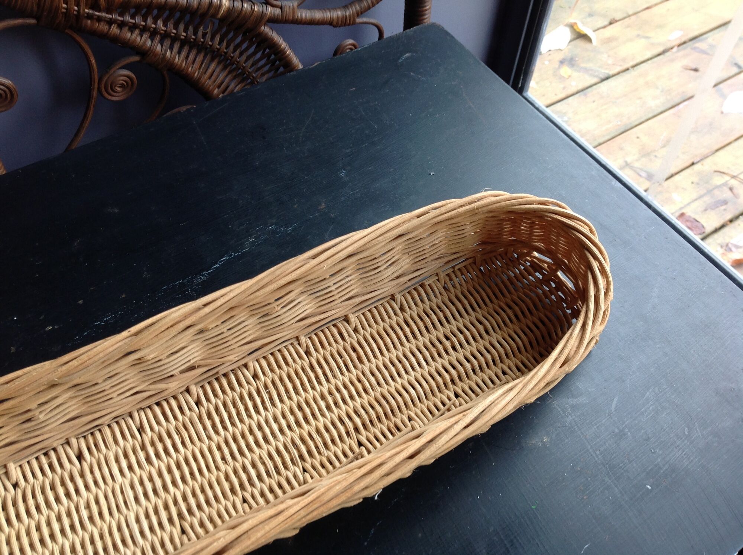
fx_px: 750
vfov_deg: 40.6
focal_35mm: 35
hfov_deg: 52.7
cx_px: 372
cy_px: 278
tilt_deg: -54.4
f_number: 2.4
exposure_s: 1/30
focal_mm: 4.28
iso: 50
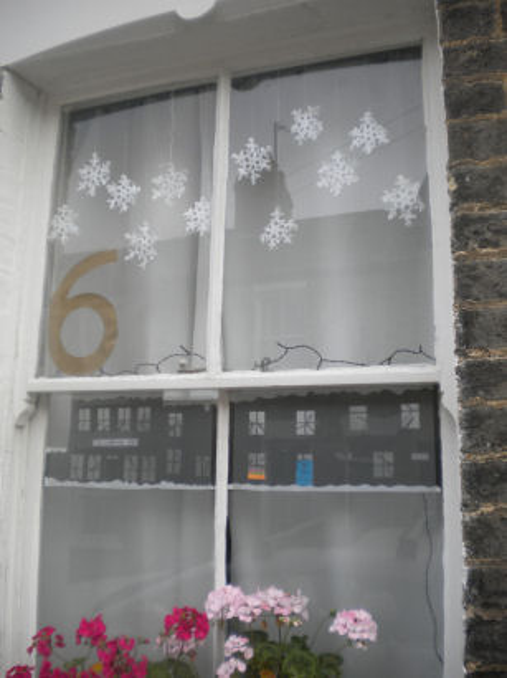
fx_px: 684
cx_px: 254
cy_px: 339
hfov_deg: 40.7
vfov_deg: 52.7
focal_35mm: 35
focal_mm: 6.3
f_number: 3.1
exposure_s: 1/217
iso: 80
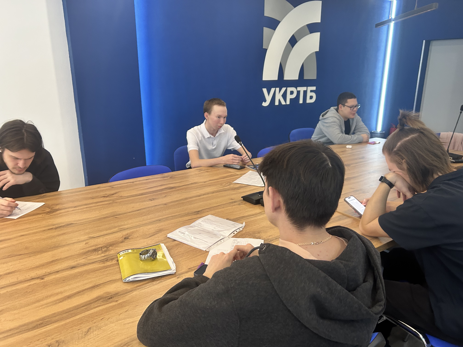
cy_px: 174
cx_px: 232
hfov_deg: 67.3
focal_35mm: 26
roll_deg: -0.1
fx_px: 348
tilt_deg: -16.6
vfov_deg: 53.1
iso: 200
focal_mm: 5.7
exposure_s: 1/50
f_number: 1.5
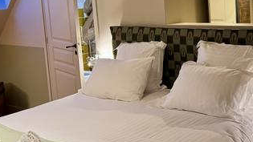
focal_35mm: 54
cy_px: 32
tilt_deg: -6.8
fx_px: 362
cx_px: 206
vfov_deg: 22.0
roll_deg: +6.1
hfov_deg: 37.0
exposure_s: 1/50
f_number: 1.78
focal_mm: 6.76
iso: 500
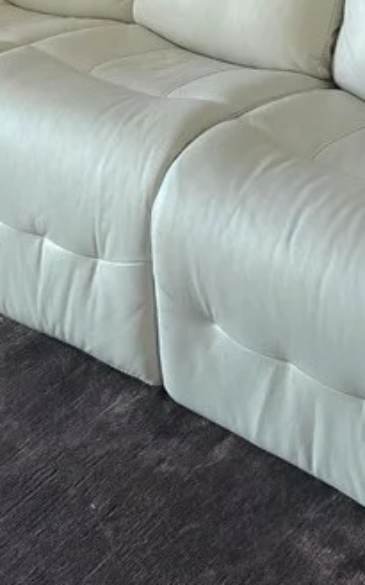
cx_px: 174
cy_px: -296
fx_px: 1210
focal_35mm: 76
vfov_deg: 22.3
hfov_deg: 17.2
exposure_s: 1/120
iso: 200
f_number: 1.7
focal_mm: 6.3
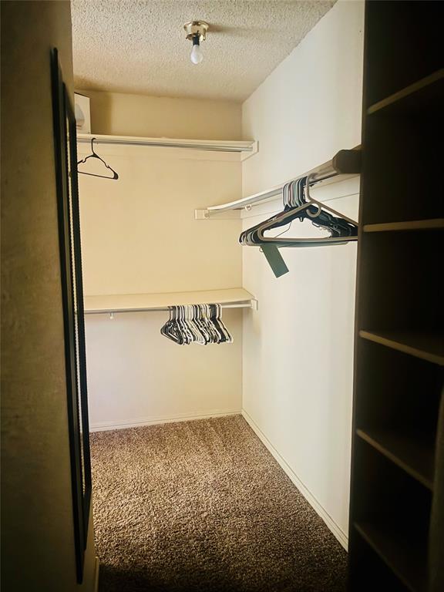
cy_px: 296
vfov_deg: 71.6
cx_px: 222
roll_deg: +0.9
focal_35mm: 24
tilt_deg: -6.9
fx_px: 410
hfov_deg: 56.8
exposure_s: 1/9
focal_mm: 6.76
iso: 1250
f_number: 1.78
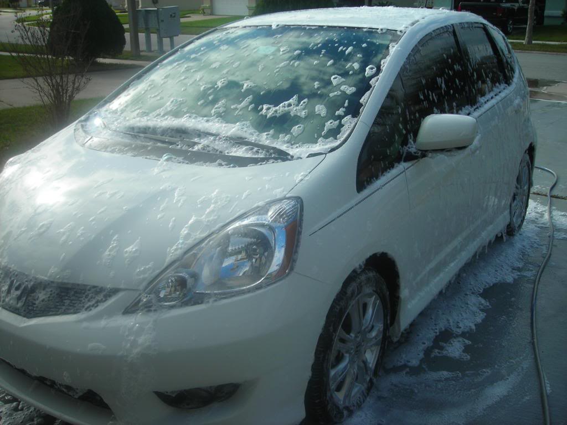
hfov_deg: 49.0
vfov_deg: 37.7
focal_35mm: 38
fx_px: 622
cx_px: 284
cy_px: 212
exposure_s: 1/634
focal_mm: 6.3
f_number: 3.2
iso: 50
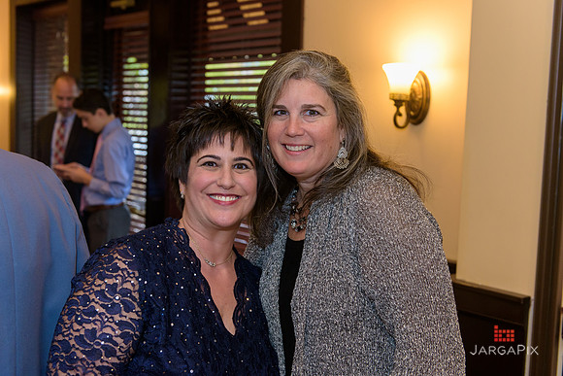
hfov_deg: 43.6
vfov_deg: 29.9
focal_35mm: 45
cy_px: 188
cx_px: 282
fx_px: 704
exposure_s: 1/125
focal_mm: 45
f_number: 3.2
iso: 1600
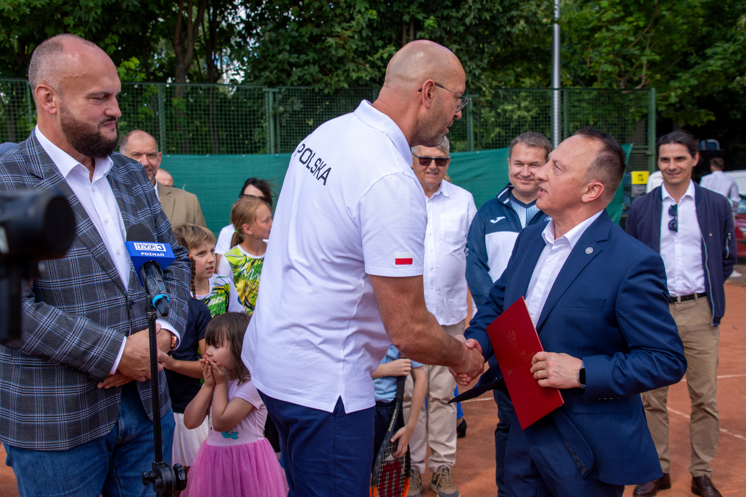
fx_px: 870
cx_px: 373
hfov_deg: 46.4
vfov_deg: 31.9
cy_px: 248
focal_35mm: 42
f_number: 5
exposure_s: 1/1000
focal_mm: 28
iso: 320
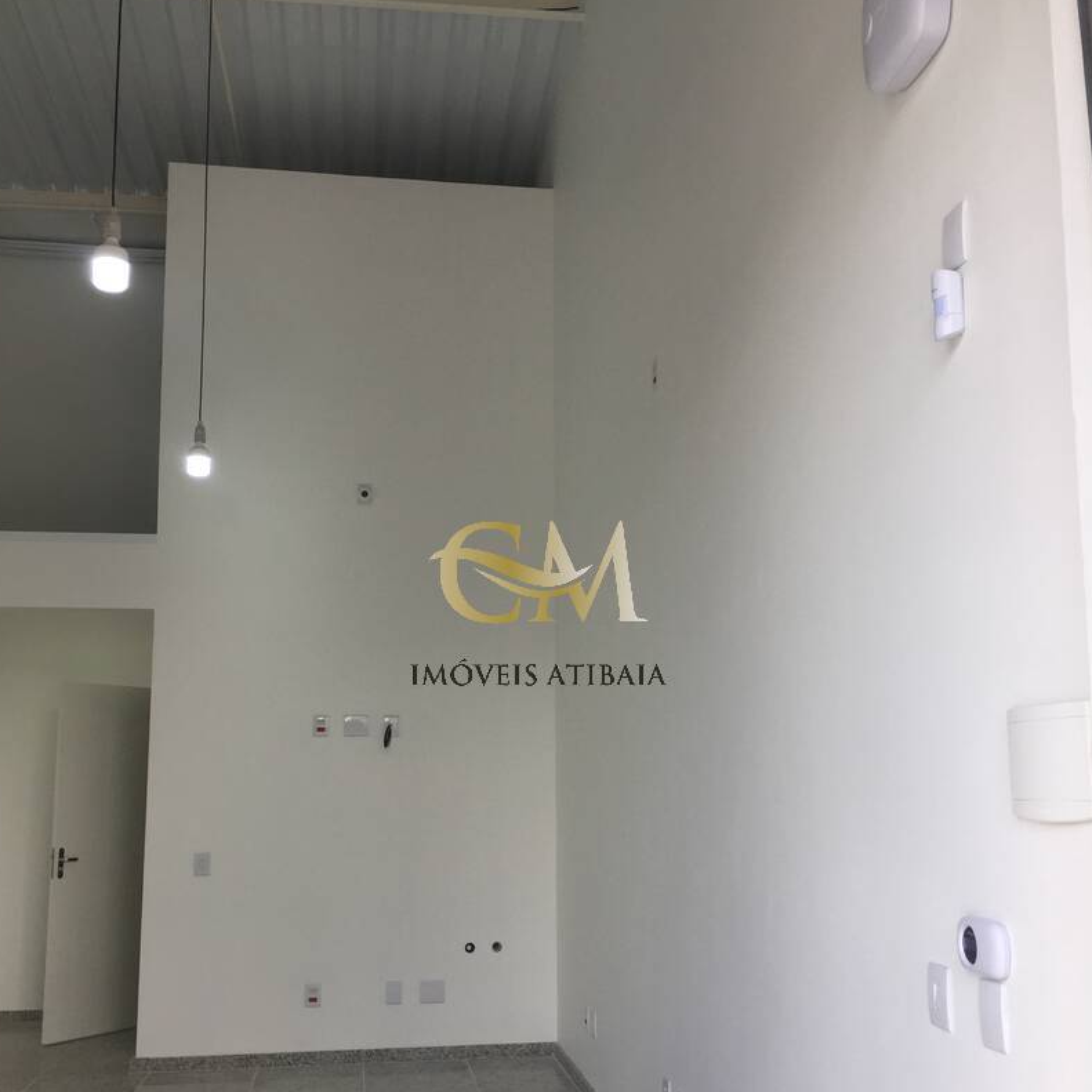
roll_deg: +0.3
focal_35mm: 35
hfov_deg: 47.2
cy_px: 603
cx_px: 538
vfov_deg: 47.1
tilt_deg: +9.5
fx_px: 1249
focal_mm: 4.15
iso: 32
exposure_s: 1/252
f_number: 2.2
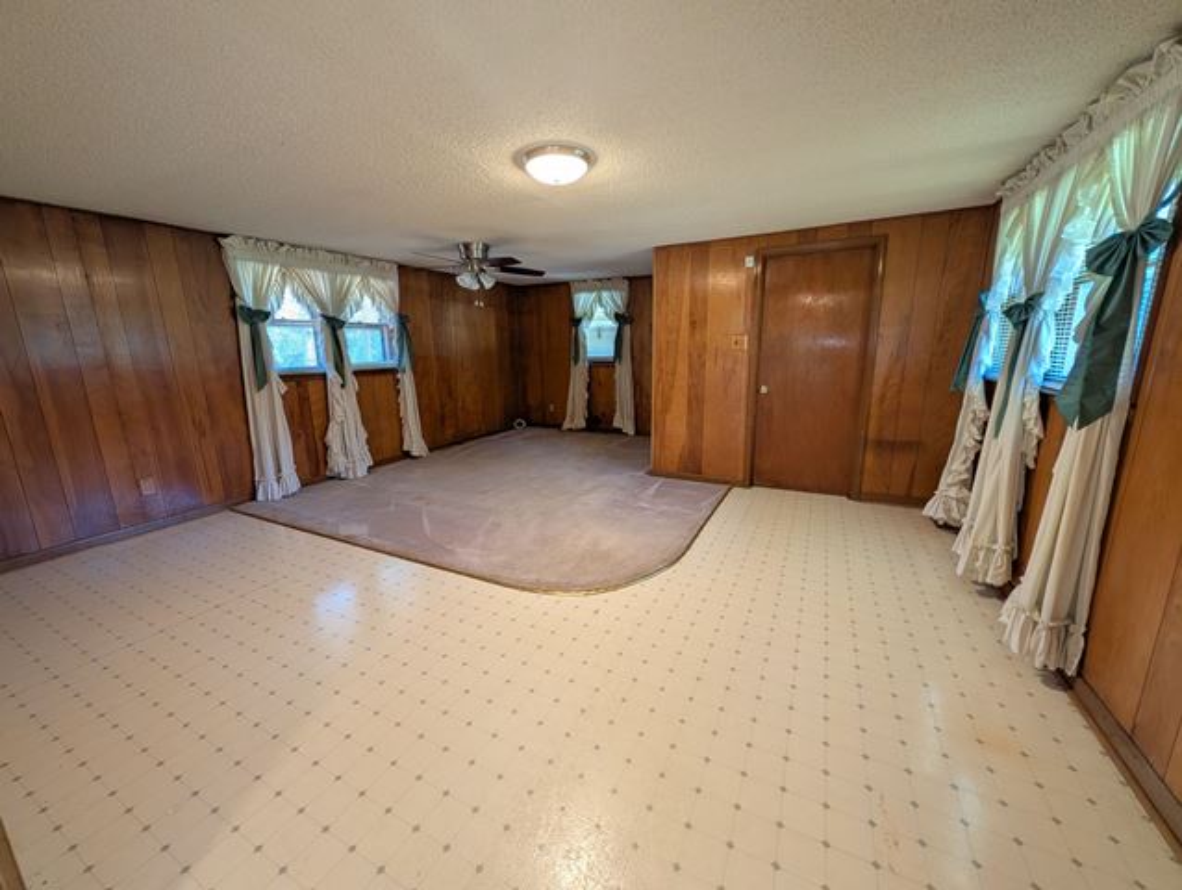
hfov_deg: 110.5
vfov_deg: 94.6
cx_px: 591
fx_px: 410
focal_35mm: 12
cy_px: 445
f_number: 1.7
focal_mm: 2.02
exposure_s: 1/60
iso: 145
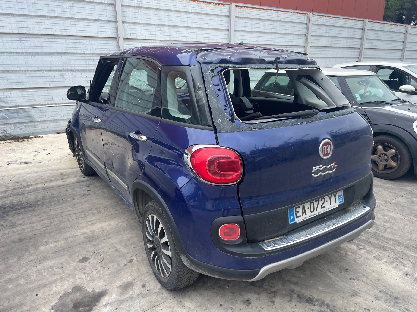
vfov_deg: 53.1
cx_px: 208
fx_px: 313
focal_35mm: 26
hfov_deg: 67.3
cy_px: 156
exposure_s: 1/861
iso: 32
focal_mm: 4.2
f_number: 1.6
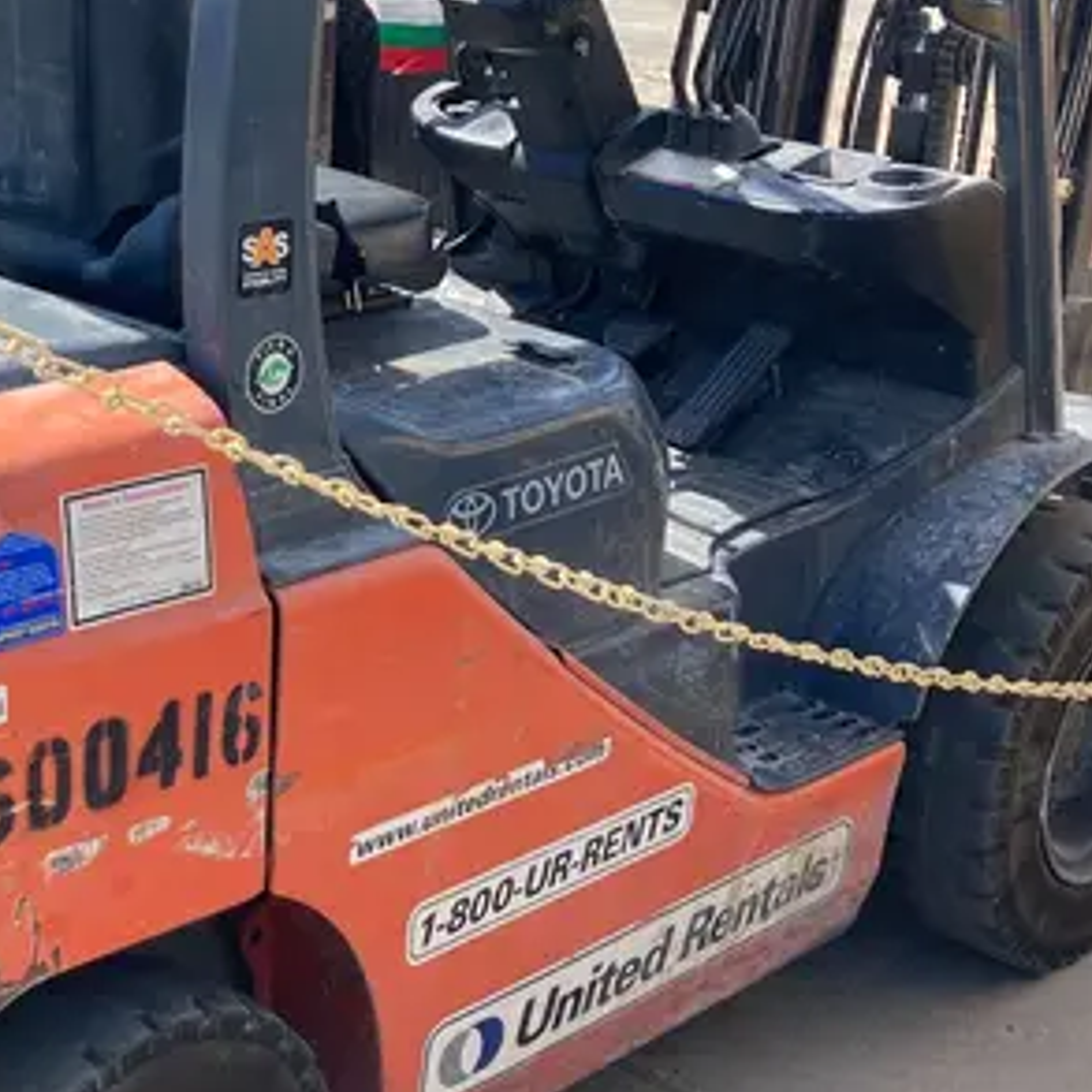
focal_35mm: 62
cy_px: 348
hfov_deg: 27.1
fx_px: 2213
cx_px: 198
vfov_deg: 27.5
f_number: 1.8
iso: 20
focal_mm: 3.99
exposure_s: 1/852
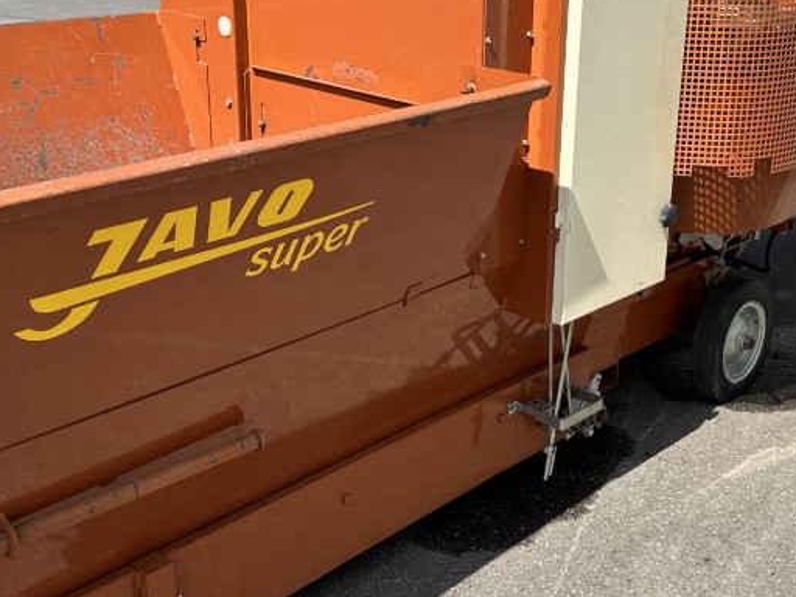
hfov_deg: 39.6
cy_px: 239
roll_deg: -1.3
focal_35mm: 48
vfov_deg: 30.2
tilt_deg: -19.0
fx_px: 1104
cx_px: 432
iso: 80
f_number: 1.78
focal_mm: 6.86
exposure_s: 1/2252
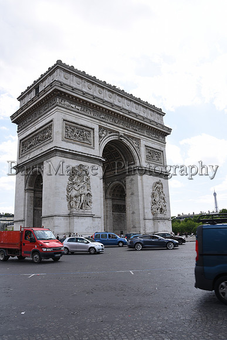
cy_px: 170
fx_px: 265
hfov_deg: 46.4
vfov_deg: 65.5
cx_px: 114
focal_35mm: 28
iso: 64
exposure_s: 1/125
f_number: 7.1
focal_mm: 28
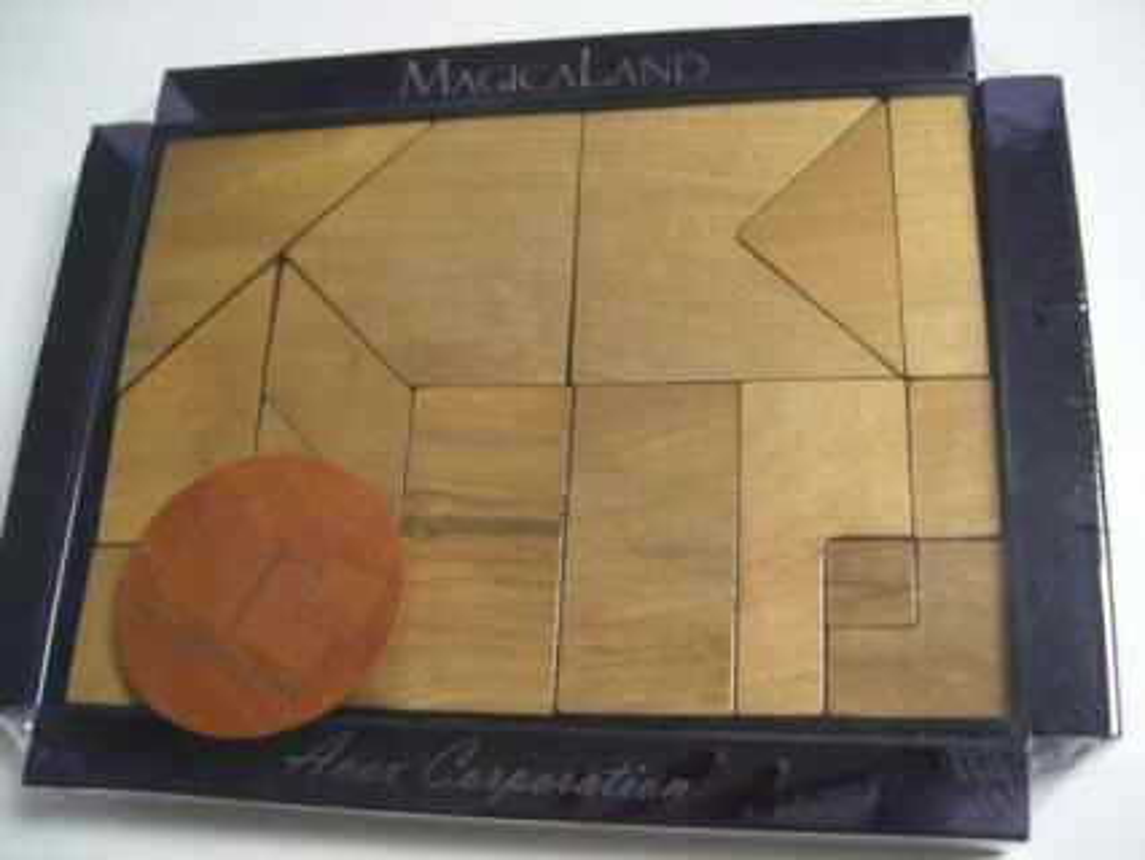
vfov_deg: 37.8
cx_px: 572
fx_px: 1258
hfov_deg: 49.0
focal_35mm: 38
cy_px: 430
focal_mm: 8
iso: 220
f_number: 2.8
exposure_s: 1/4.6
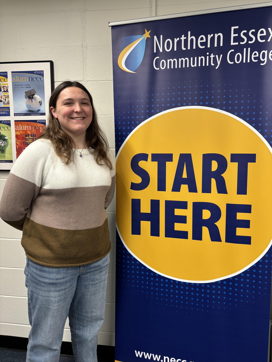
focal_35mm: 27
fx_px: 283
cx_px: 140
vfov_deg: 65.3
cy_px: 178
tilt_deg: -6.8
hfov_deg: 51.3
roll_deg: -0.1
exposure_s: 1/60
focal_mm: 5.96
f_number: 1.6
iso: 250
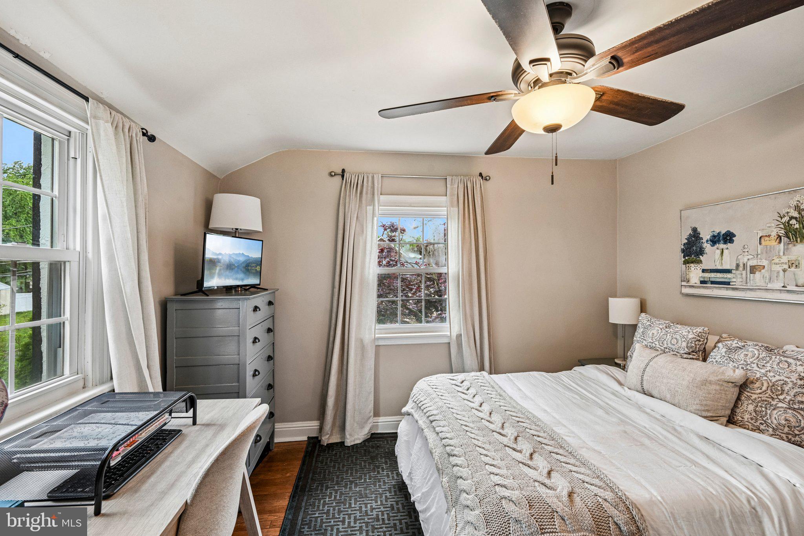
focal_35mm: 16
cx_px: 402
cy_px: 268
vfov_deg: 73.7
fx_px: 357
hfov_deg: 96.7
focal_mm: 16
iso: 800
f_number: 8
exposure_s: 1/25
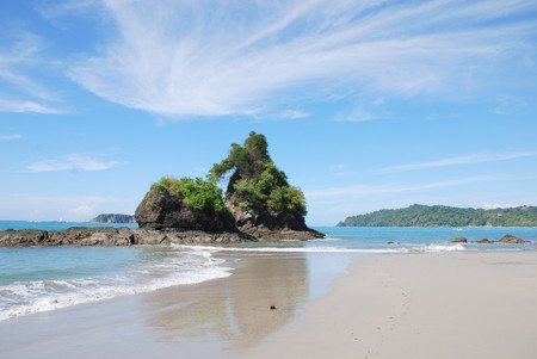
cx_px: 268
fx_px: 403
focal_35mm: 27
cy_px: 180
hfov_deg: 67.3
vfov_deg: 48.0
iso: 100
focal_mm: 18
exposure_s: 1/250
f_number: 8
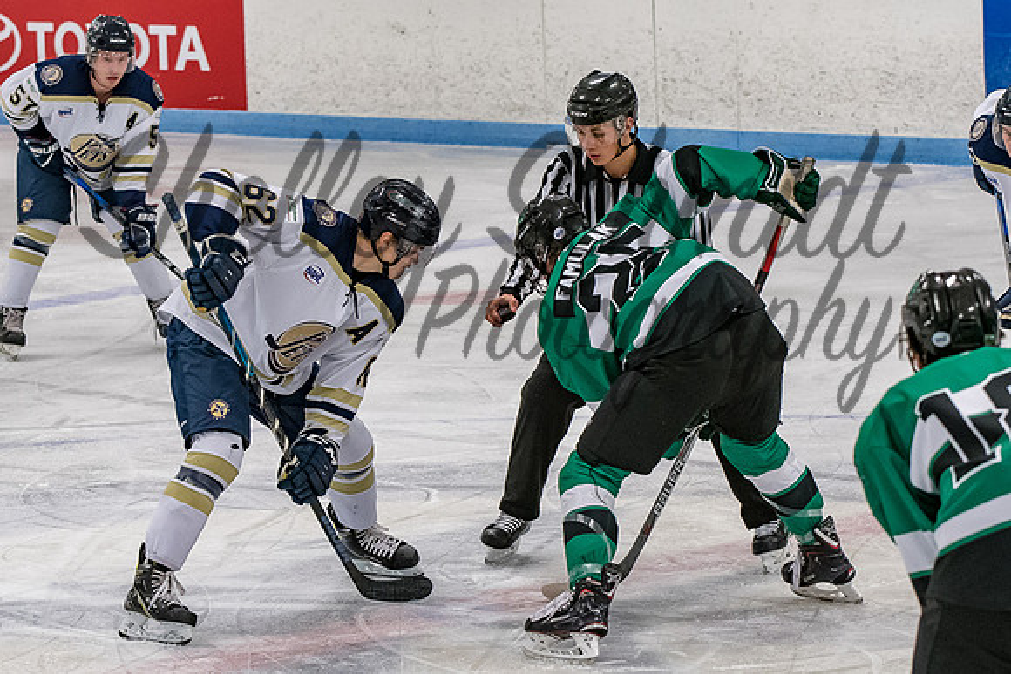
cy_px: 213
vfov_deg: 7.0
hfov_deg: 10.4
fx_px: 5539
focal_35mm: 197
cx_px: 548
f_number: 4
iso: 2500
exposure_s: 1/800
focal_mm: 92
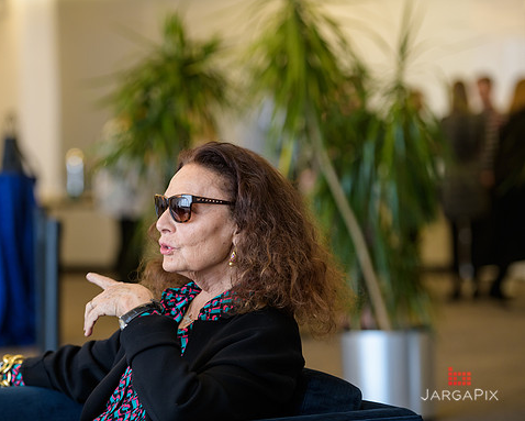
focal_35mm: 132
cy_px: 212
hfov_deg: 14.6
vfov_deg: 11.7
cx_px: 208
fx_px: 2052
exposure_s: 1/200
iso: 800
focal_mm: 116
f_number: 3.2
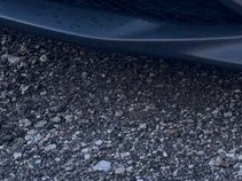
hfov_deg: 11.5
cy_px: -268
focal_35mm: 158
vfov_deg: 8.5
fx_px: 1104
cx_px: 454
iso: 50
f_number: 1.6
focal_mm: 5.96
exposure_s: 1/654
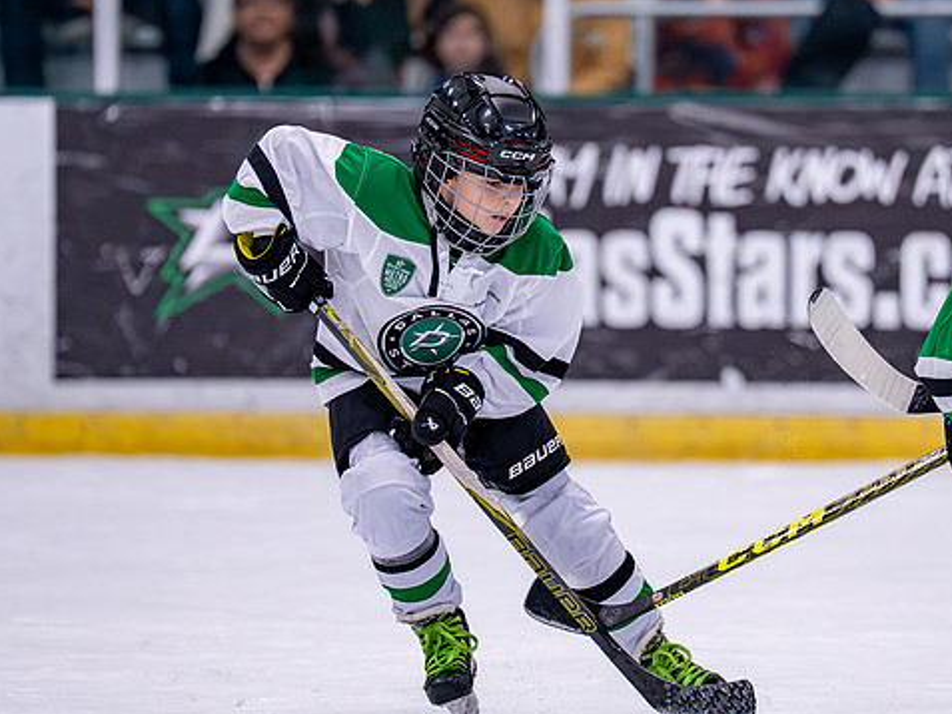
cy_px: 278
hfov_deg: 5.4
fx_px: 10041
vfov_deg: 4.1
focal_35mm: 365
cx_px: 578
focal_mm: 200
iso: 2500
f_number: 2.8
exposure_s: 1/1250
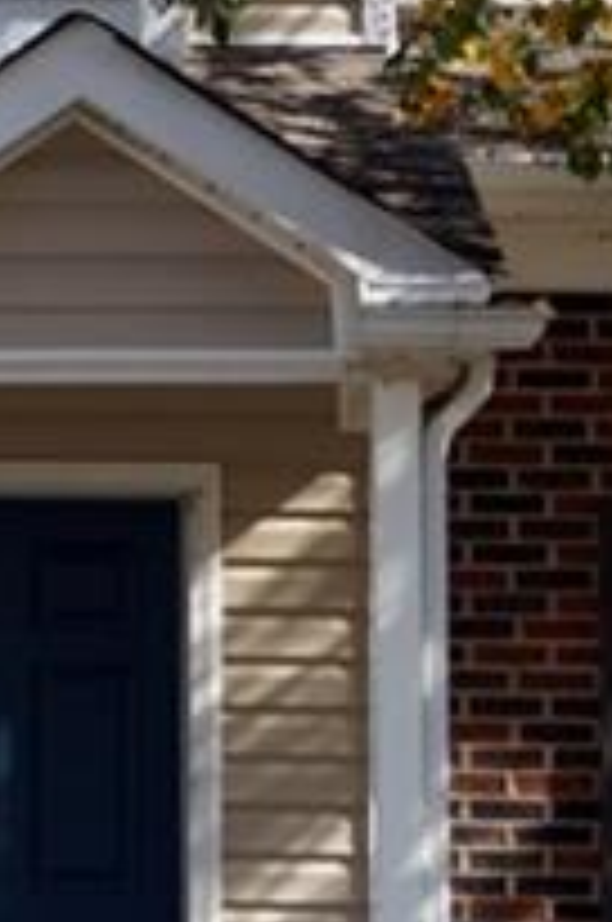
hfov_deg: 6.3
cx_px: -662
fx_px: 5373
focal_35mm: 210
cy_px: 265
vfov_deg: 9.8
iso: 100
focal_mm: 28
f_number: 5.6
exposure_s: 1/250
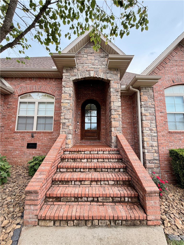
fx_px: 99
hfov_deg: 85.7
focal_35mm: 14
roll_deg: -0.2
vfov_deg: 102.1
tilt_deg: +8.6
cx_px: 92
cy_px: 122
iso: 50
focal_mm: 2.22
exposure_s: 1/213
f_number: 2.2
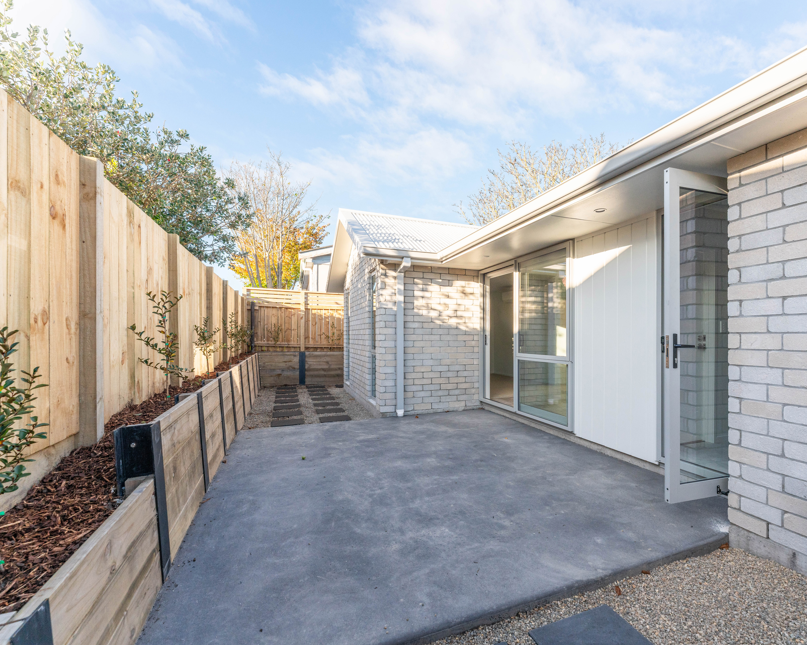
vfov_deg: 80.4
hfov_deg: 92.5
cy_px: 320
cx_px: 459
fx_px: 382
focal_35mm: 16
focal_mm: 14
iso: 640
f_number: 8
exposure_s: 1/400
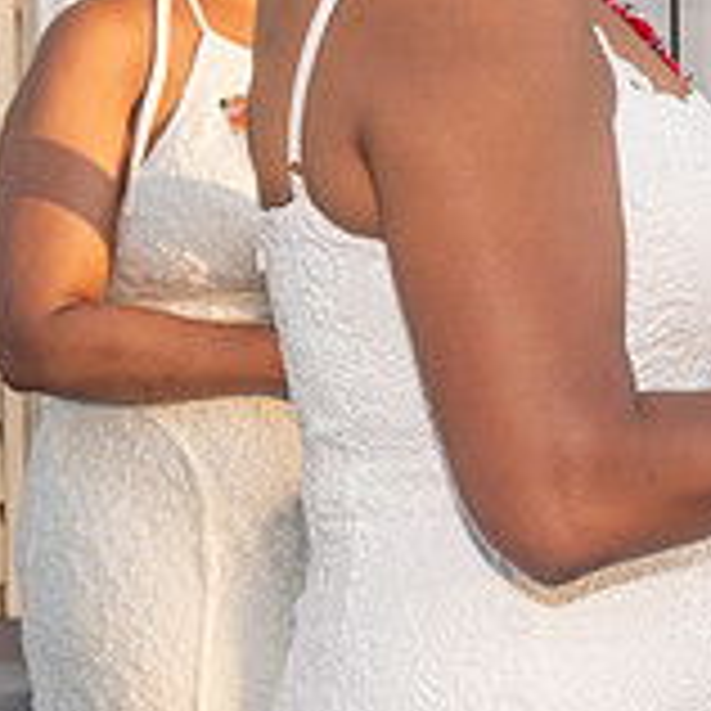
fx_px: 4438
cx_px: 1243
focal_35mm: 191
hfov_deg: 8.8
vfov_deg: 9.1
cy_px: 151
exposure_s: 1/250
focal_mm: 38
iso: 400
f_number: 6.3
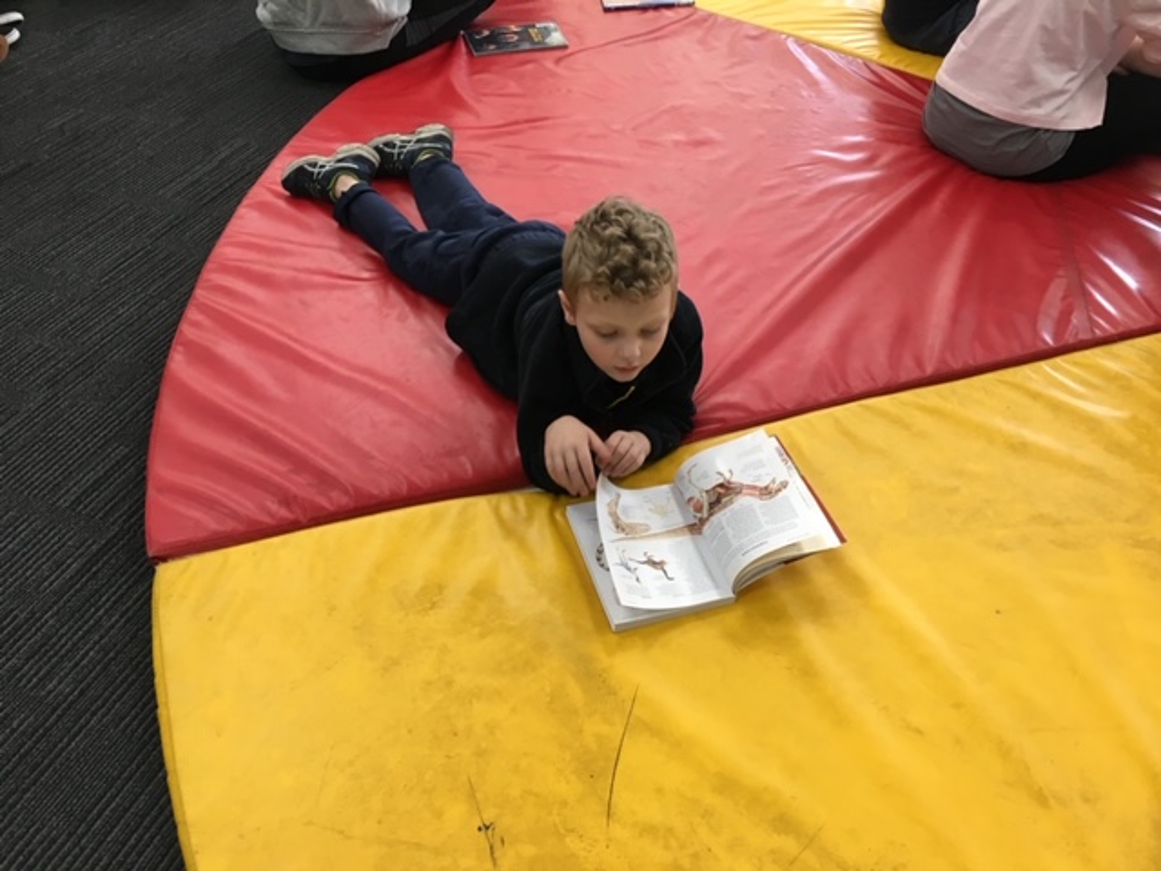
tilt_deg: -43.3
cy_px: 436
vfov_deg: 48.2
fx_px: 973
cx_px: 580
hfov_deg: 61.7
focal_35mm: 29
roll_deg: +0.6
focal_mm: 4.15
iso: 50
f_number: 2.2
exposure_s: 1/33
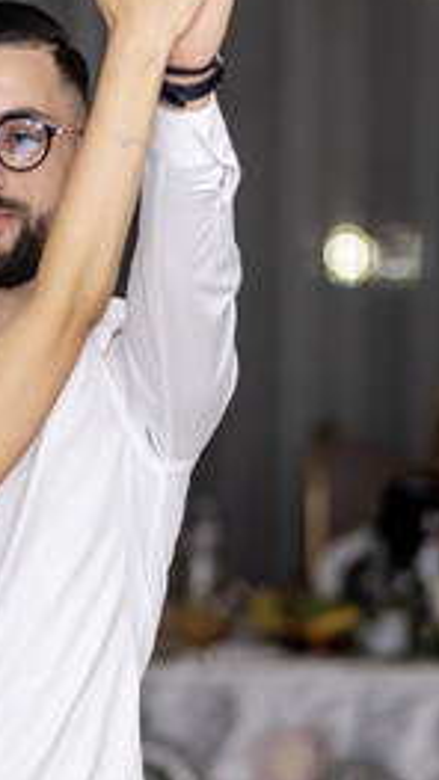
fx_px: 6744
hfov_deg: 3.7
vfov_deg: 6.6
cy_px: 283
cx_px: -68
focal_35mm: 326
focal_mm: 85
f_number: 1.8
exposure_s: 1/200
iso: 1000
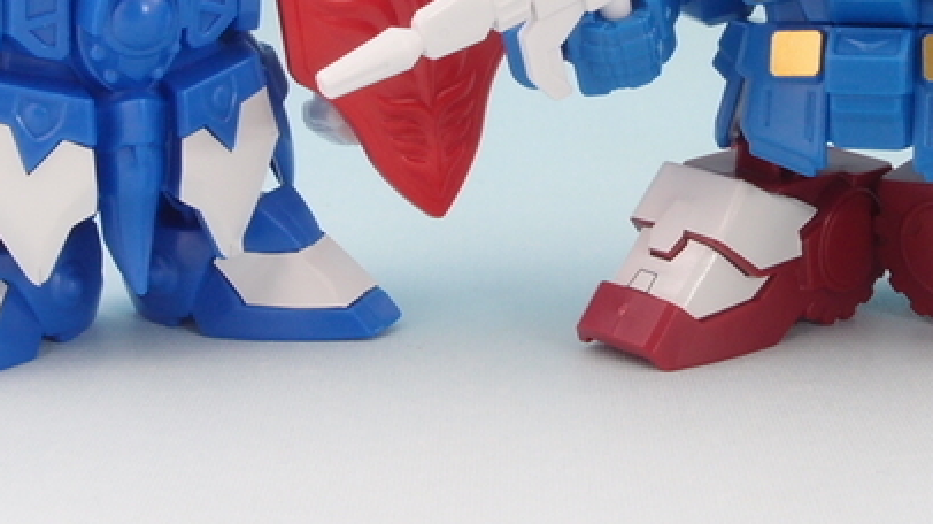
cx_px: 549
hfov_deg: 24.2
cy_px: 9
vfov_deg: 13.6
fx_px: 2176
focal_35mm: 88
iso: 100
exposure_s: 1
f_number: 8
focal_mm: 8.99
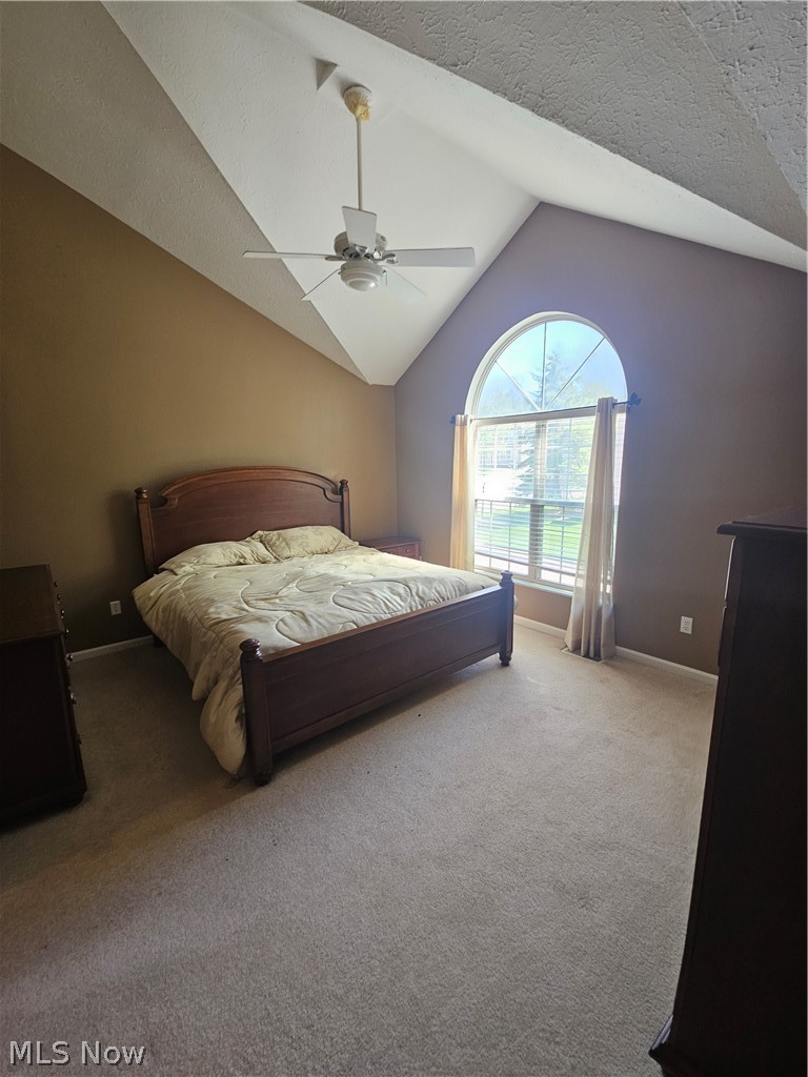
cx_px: 404
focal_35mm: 13
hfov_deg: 89.9
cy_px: 538
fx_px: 405
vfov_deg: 106.2
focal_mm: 2.2
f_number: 2.2
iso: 125
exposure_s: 1/60
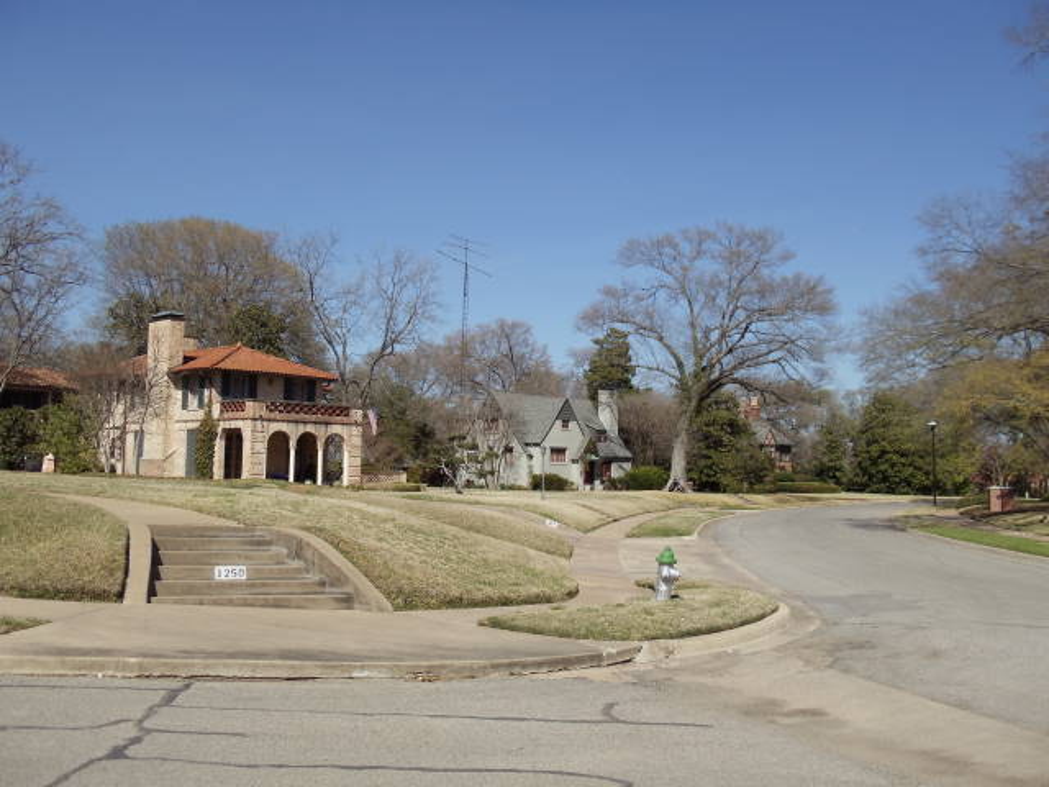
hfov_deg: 38.2
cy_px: 394
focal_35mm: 50
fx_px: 1515
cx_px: 524
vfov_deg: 29.1
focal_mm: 6.81
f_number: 7.5
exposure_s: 1/250
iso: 80
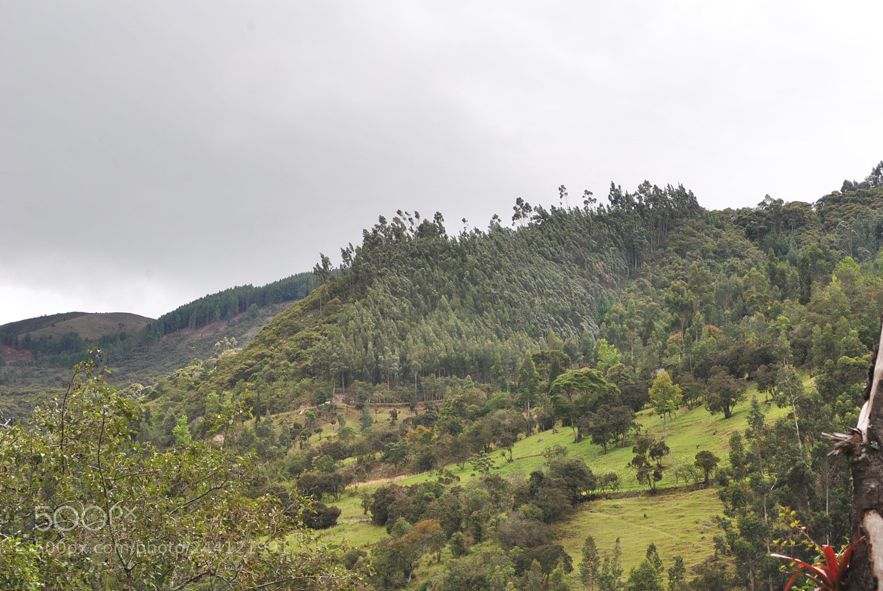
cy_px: 296
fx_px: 2026
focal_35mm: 82
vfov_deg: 16.6
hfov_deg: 24.6
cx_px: 442
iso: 200
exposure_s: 1/160
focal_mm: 55
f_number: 9
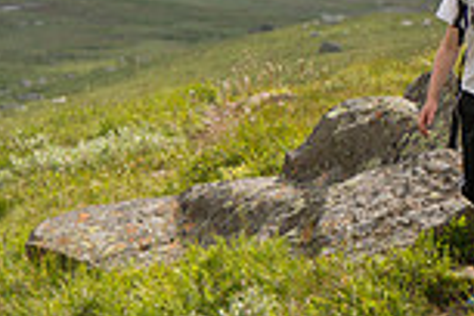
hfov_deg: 7.5
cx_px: 824
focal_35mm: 266
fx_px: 3502
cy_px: -70
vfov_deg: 5.1
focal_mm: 70
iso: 100
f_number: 4.5
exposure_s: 1/800
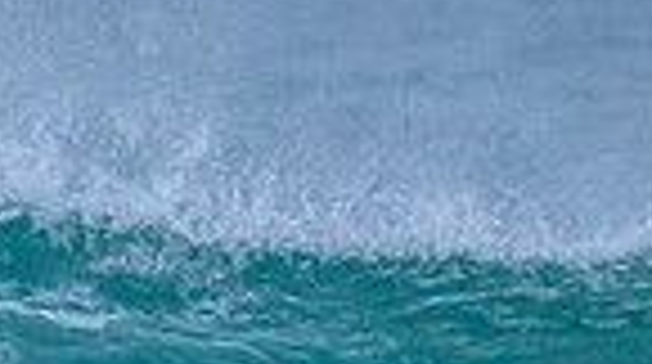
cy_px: 675
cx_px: 85
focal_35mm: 4606
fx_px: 79499
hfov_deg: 0.5
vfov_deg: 0.3
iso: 1600
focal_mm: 800
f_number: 6.3
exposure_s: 1/2000
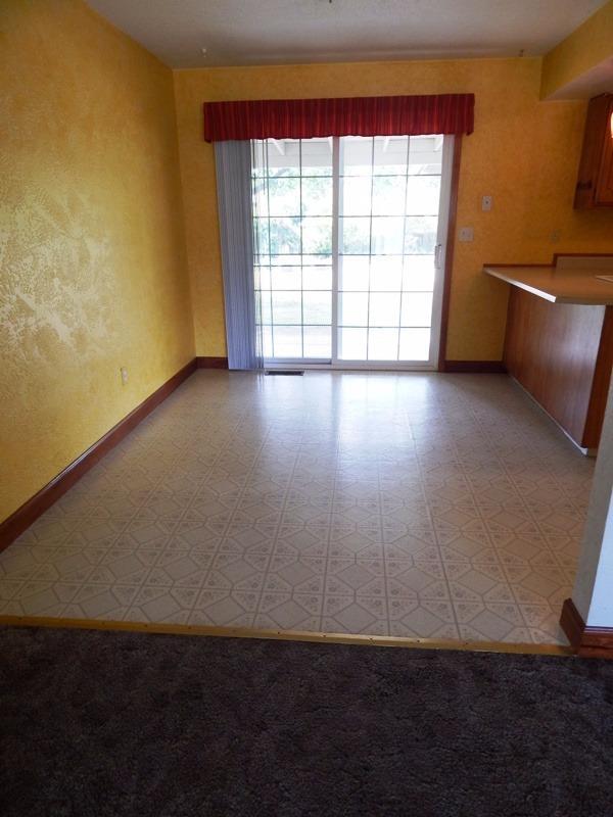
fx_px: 519
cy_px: 408
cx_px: 306
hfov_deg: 61.1
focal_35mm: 22
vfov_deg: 76.4
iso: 140
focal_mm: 4
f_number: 3
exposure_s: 1/30
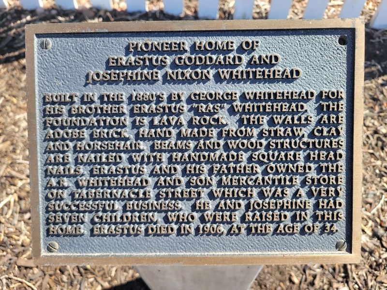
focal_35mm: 26
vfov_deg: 53.1
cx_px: 194
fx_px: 291
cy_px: 145
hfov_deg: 67.3
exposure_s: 1/571
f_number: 1.8
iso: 40
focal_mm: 5.4
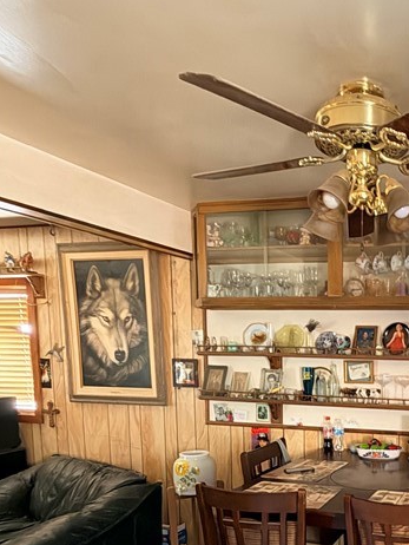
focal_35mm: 31
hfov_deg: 39.9
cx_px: 411
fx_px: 488
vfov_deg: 55.4
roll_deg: -0.8
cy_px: 412
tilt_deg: -7.3
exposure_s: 1/34
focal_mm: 2.22
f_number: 2.2
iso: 1000
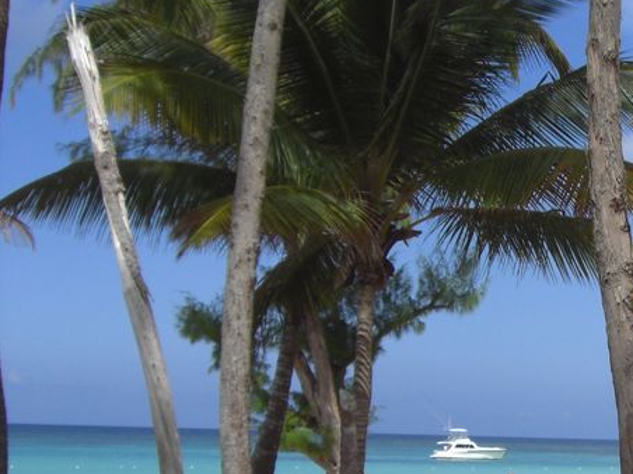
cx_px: 716
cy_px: 345
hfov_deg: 21.5
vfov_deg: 17.1
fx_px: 1573
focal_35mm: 86
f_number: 8
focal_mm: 6.2
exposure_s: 1/160
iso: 64
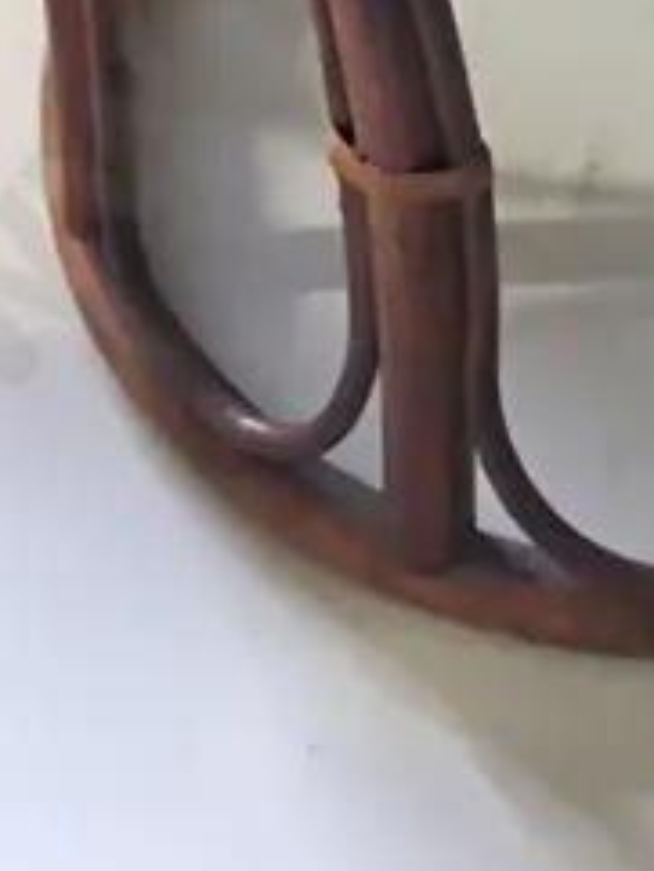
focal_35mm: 123
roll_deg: -2.8
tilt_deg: -27.0
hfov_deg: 11.6
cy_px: -932
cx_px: 925
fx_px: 3096
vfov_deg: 13.5
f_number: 2.2
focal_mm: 4.15
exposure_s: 1/8
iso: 160
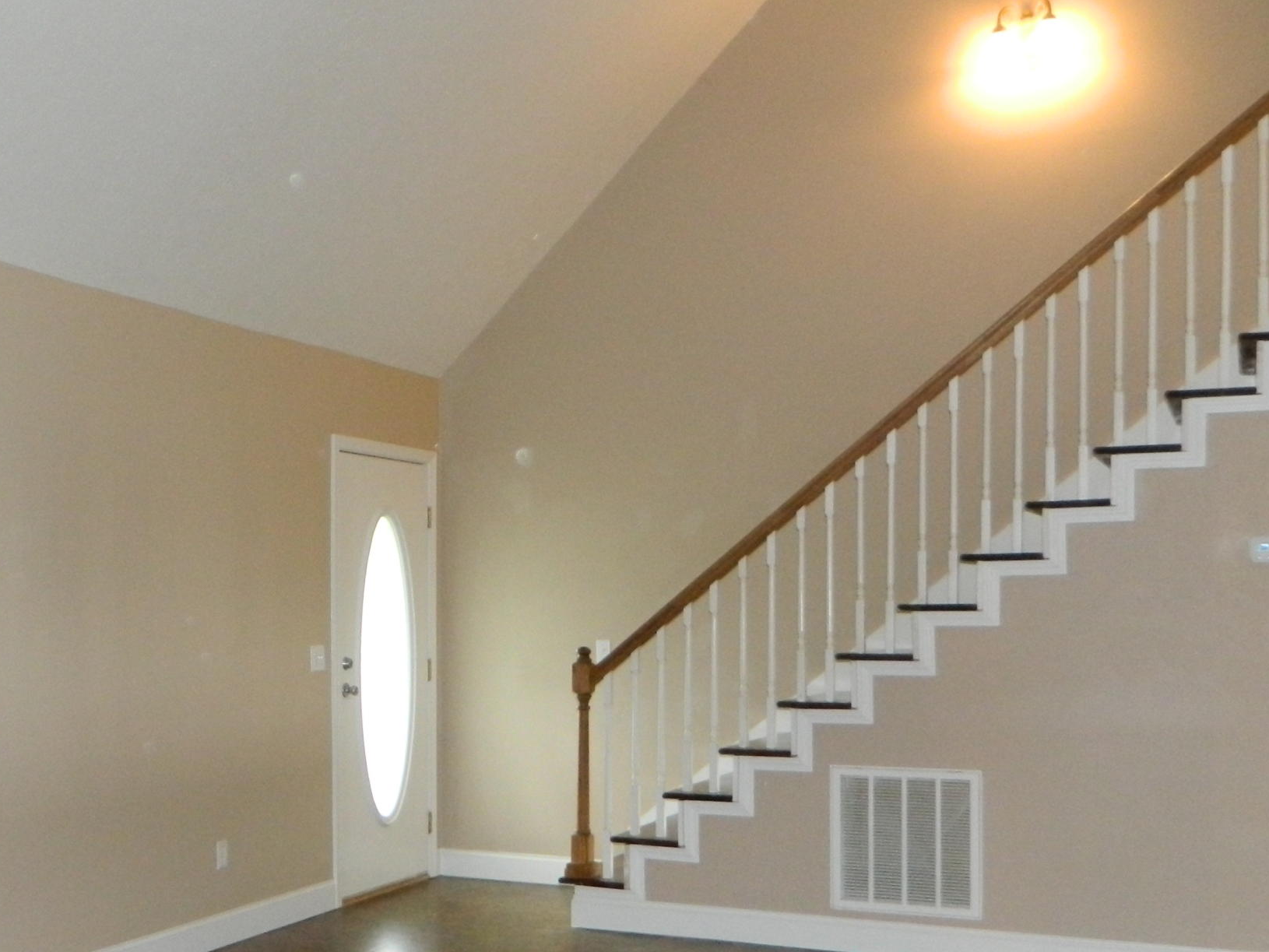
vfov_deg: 31.3
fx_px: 1687
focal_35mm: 46
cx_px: 360
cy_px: 632
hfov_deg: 40.4
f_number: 3.1
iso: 320
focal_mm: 4.5
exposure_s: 1/30
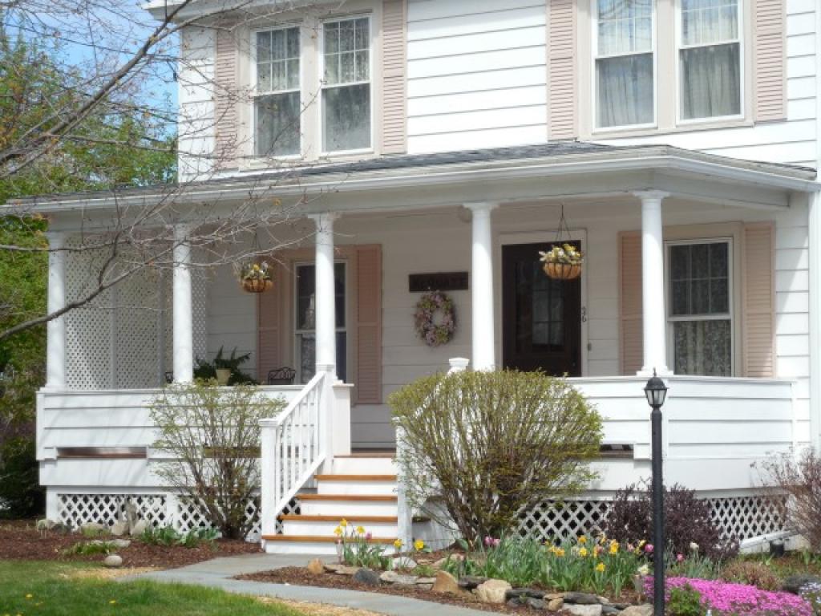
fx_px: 2514
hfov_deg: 18.5
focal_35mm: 106
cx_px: 410
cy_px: 308
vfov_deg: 14.0
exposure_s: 1/500
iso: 125
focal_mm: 19.1
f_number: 4.7
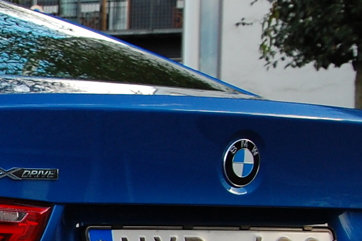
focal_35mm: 170
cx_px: -206
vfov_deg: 8.0
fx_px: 1708
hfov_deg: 11.5
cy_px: 276
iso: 400
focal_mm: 28
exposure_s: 1/250
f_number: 8
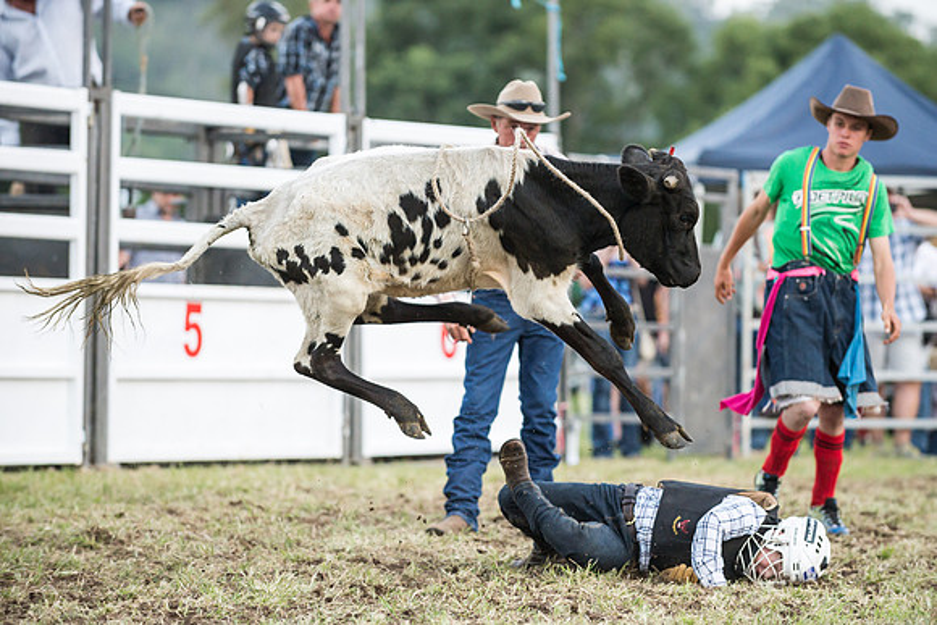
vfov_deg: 7.2
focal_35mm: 190
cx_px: 468
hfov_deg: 10.8
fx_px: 4946
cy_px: 312
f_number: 3.2
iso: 2500
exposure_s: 1/640
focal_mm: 190
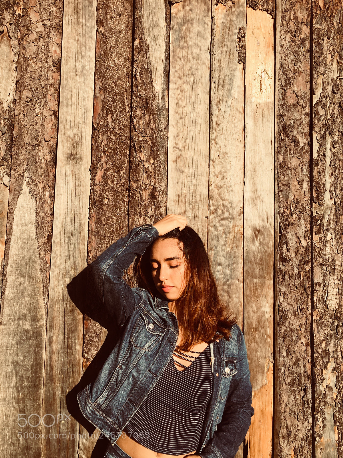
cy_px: 229
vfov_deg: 61.7
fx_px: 383
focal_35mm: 29
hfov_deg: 48.2
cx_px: 172
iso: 25
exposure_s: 1/1026
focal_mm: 4.15
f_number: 2.2
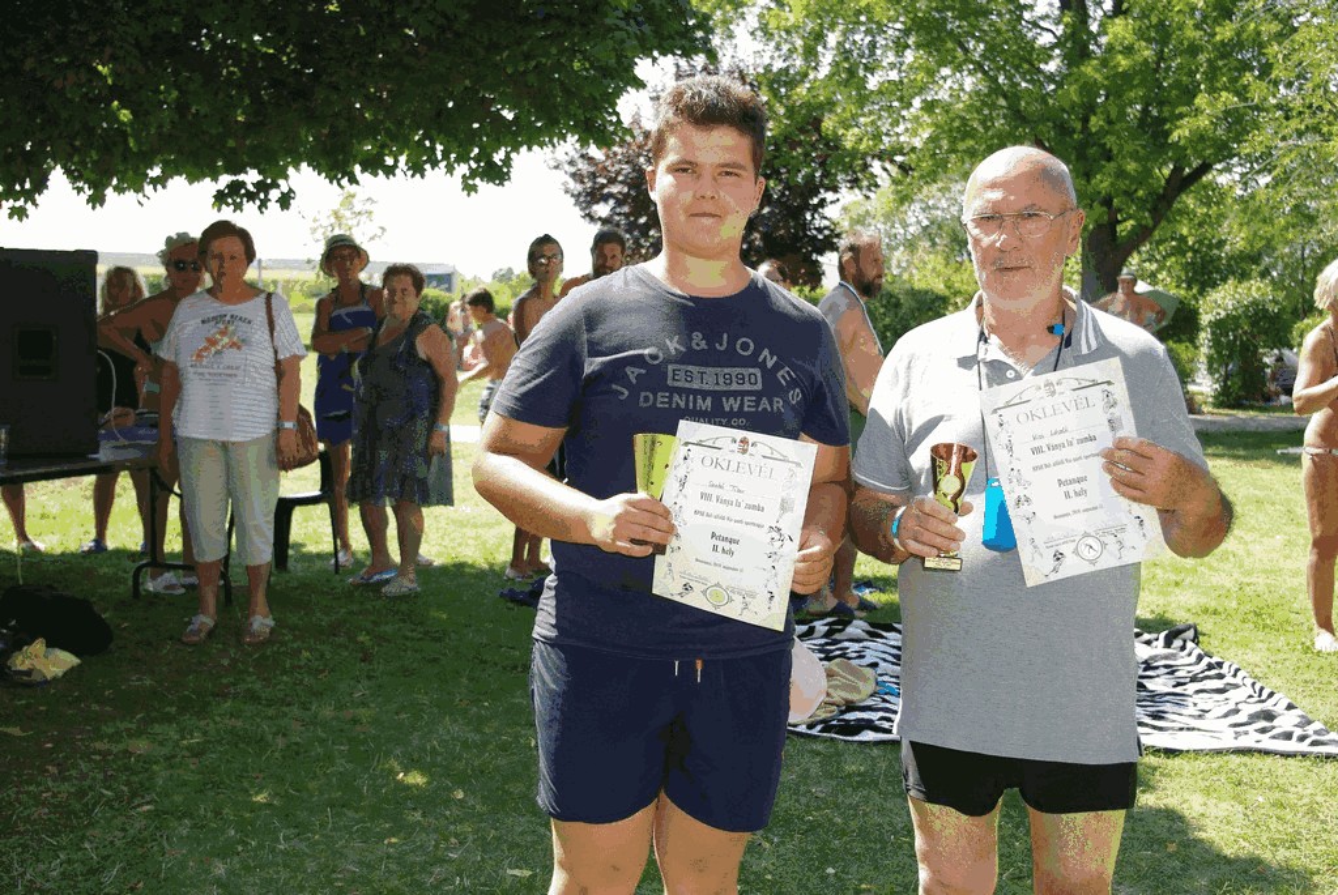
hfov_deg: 42.7
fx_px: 1711
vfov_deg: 29.3
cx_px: 669
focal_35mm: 46
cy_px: 448
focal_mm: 30.63
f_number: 5.6
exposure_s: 1/180
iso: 100
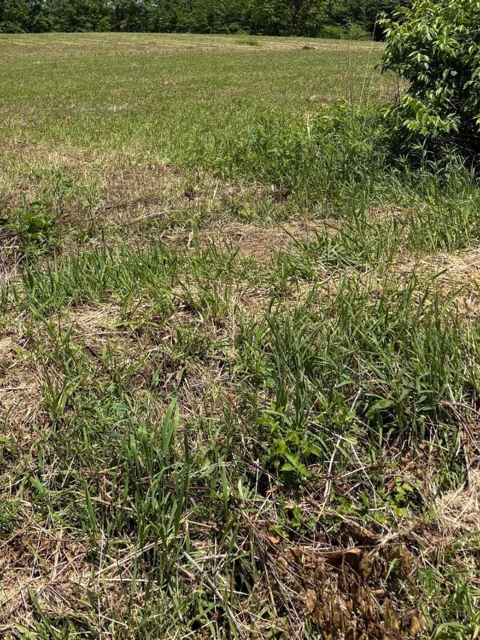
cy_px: 46
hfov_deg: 29.1
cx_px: 109
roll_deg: -0.4
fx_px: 906
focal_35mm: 49
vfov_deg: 36.2
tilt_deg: -1.6
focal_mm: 5.96
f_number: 1.6
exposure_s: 1/3279
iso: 50
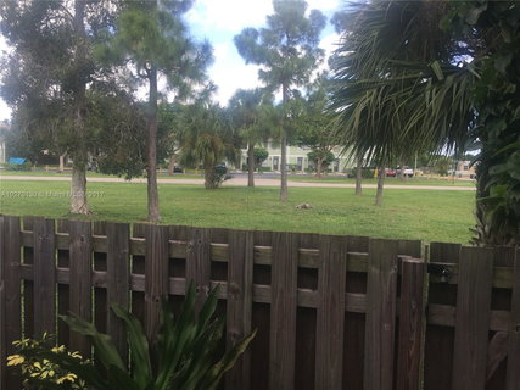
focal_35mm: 29
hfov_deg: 61.7
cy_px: 195
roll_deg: -2.9
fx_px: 436
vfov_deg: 48.2
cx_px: 260
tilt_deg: -3.9
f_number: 2.2
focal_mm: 4.15
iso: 25
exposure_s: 1/411
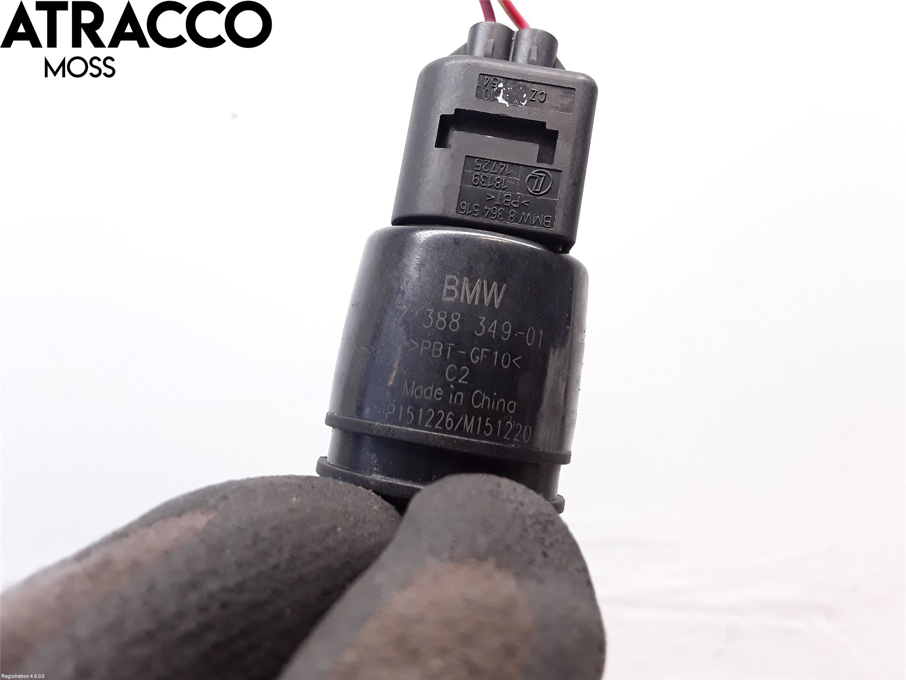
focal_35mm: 28
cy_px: 340
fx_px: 733
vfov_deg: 49.7
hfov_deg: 63.4
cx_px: 453
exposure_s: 1/100
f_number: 1.9
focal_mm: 2.91
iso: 100
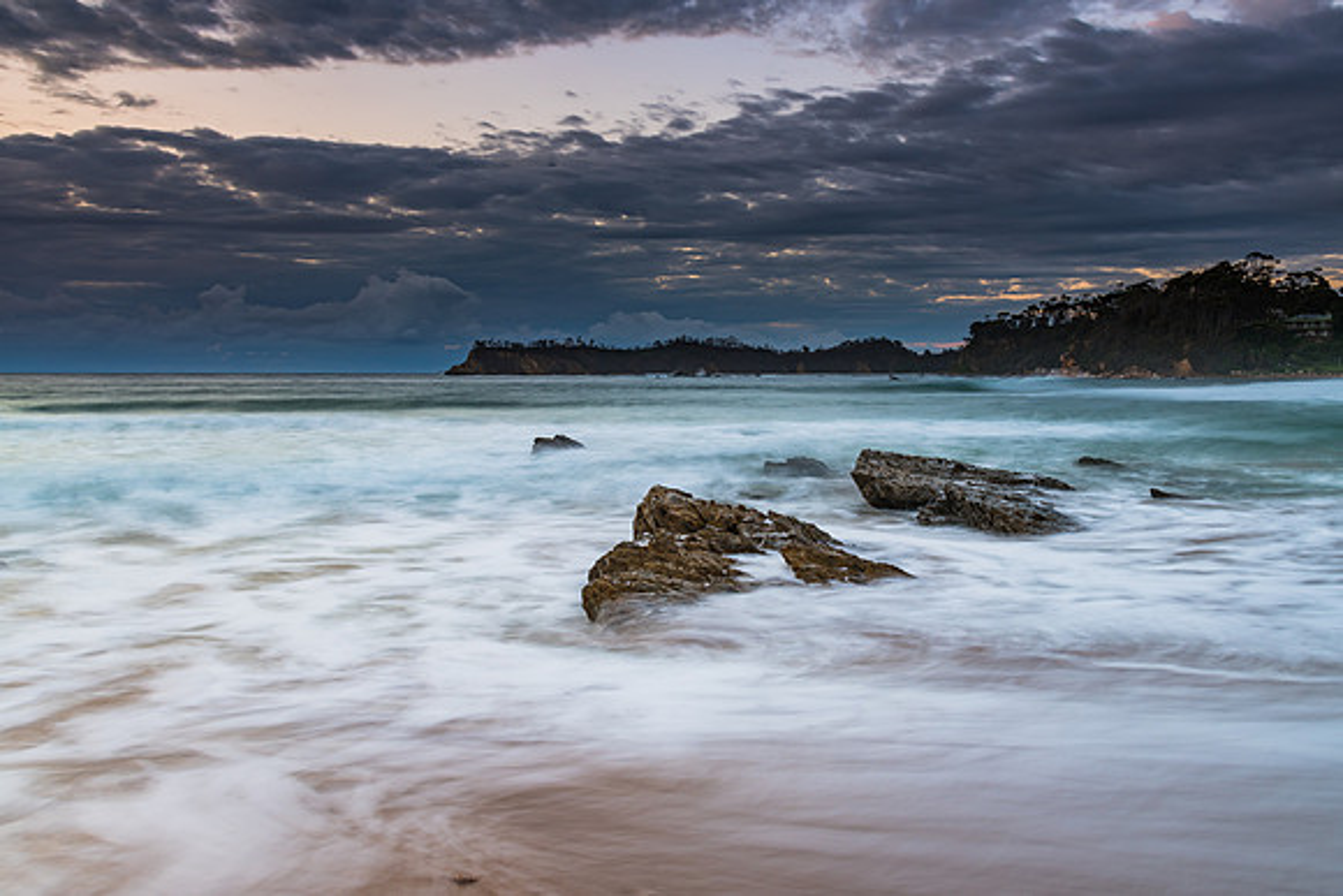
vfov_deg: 38.2
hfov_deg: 54.9
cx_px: 672
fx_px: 1293
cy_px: 448
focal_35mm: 35
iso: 100
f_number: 9
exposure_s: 3
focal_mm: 34
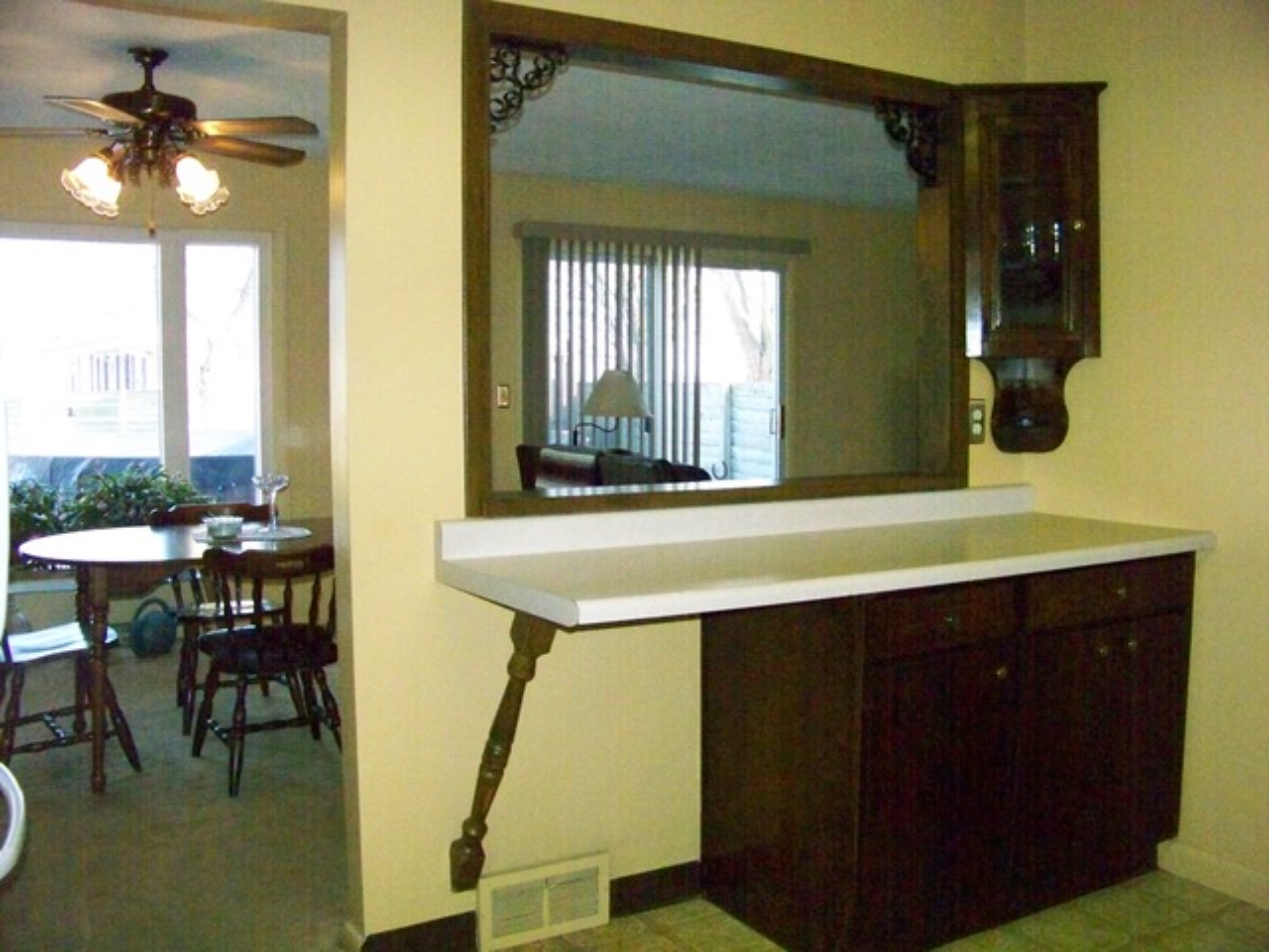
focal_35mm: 33
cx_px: 634
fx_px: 1210
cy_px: 476
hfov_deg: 55.4
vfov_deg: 42.9
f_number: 2.8
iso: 1600
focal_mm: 5.85
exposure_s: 1/500
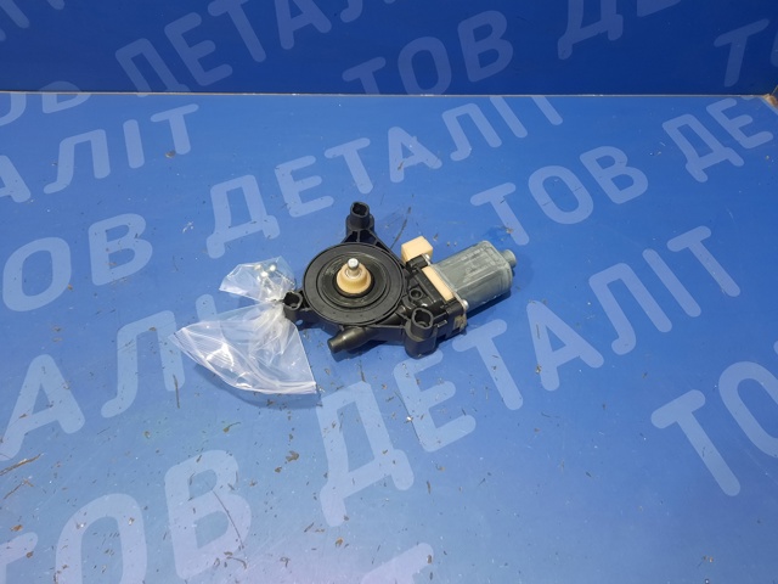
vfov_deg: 54.9
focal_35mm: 25
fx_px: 562
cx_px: 389
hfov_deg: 69.4
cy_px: 292
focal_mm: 4.6
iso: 320
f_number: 2
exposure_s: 1/33
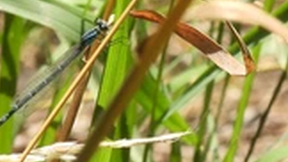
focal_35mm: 1033
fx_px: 7886
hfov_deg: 2.1
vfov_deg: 1.2
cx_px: 59
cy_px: 61
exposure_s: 1/250
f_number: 5.6
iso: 100
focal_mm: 42.8
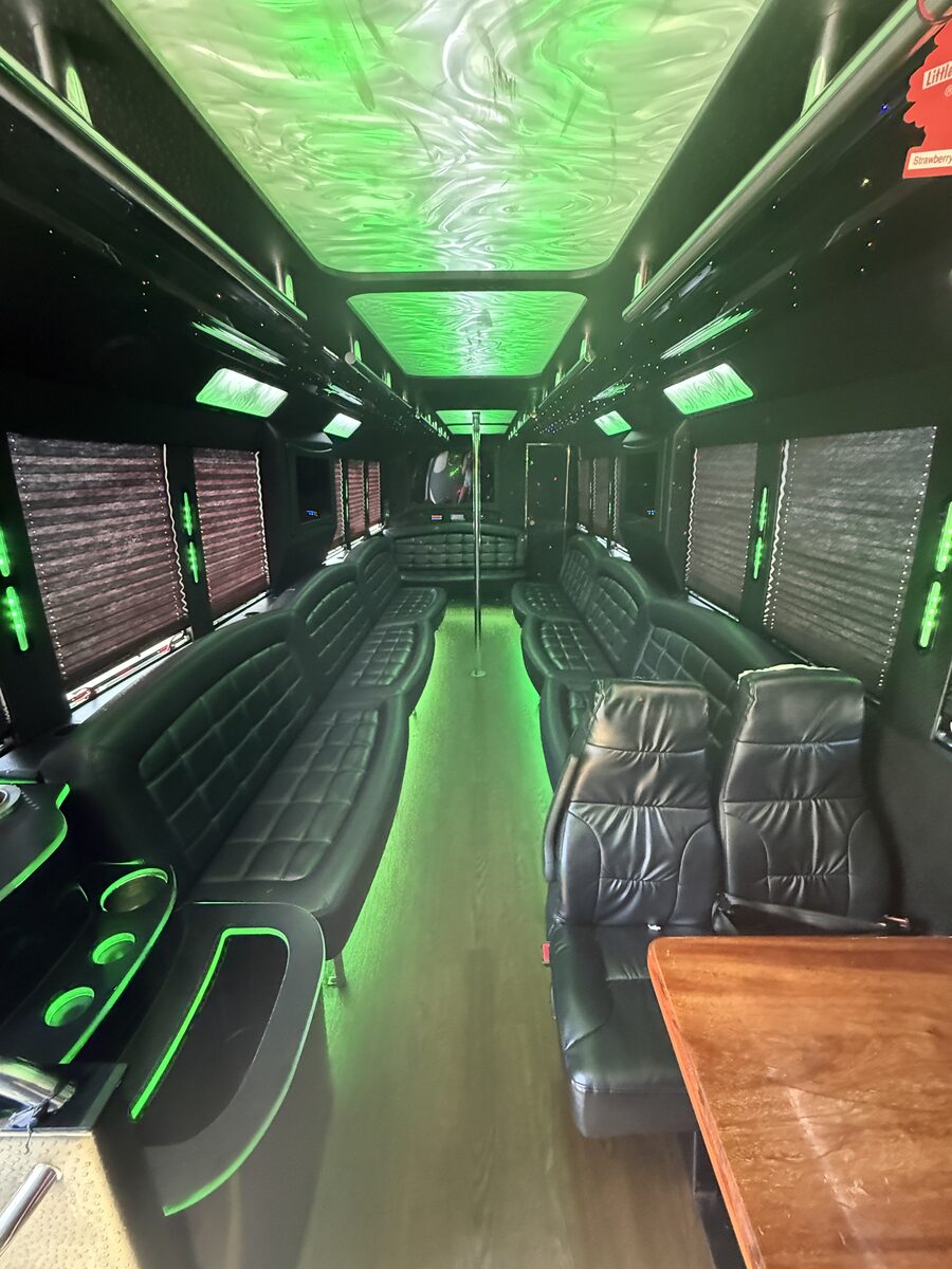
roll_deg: +0.3
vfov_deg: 102.1
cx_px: 476
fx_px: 513
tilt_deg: -15.9
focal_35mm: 14
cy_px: 634
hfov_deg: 85.7
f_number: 2.2
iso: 1600
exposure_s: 1/43
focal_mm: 2.22
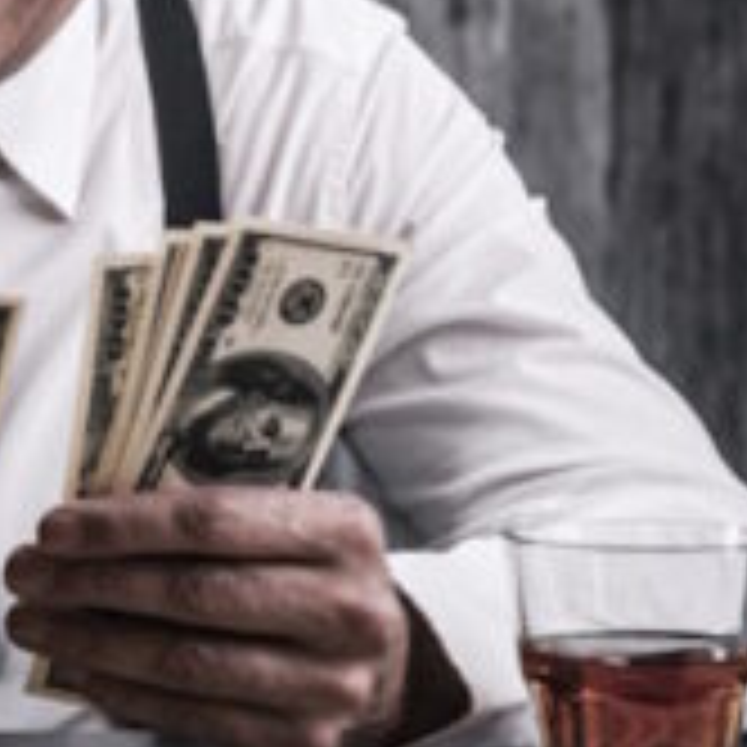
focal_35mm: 193
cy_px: 126
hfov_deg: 9.0
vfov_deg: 9.0
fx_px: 4712
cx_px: -70
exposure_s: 1/160
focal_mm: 70
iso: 200
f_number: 4.5
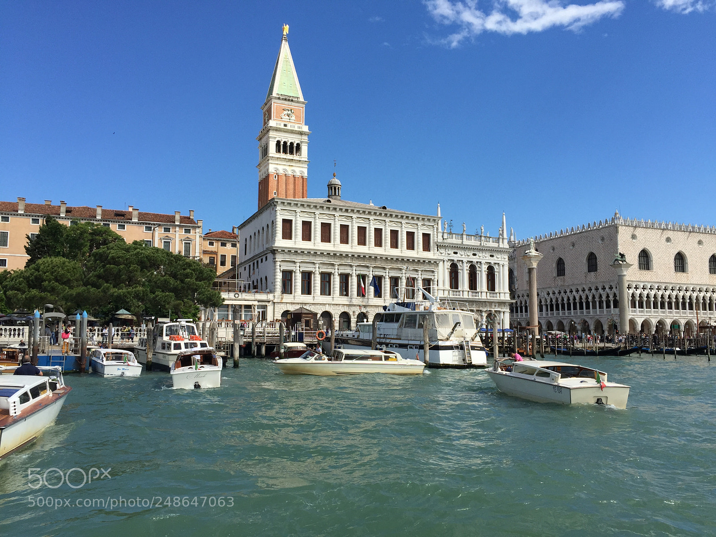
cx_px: 358
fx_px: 600
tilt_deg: +7.8
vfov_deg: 48.2
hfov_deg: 61.7
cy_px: 268
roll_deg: -1.3
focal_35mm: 29
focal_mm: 4.15
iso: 32
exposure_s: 1/2326
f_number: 2.2
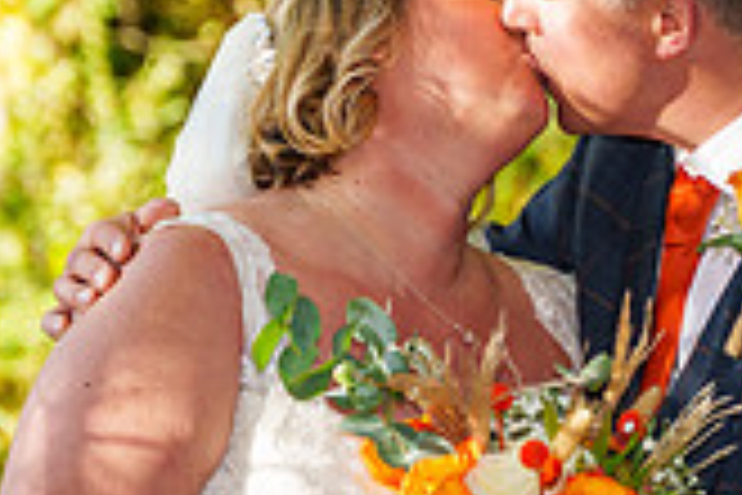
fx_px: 5441
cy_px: 331
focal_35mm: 264
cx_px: 567
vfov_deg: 5.2
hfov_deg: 7.8
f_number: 3.2
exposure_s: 1/640
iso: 400
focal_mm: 75
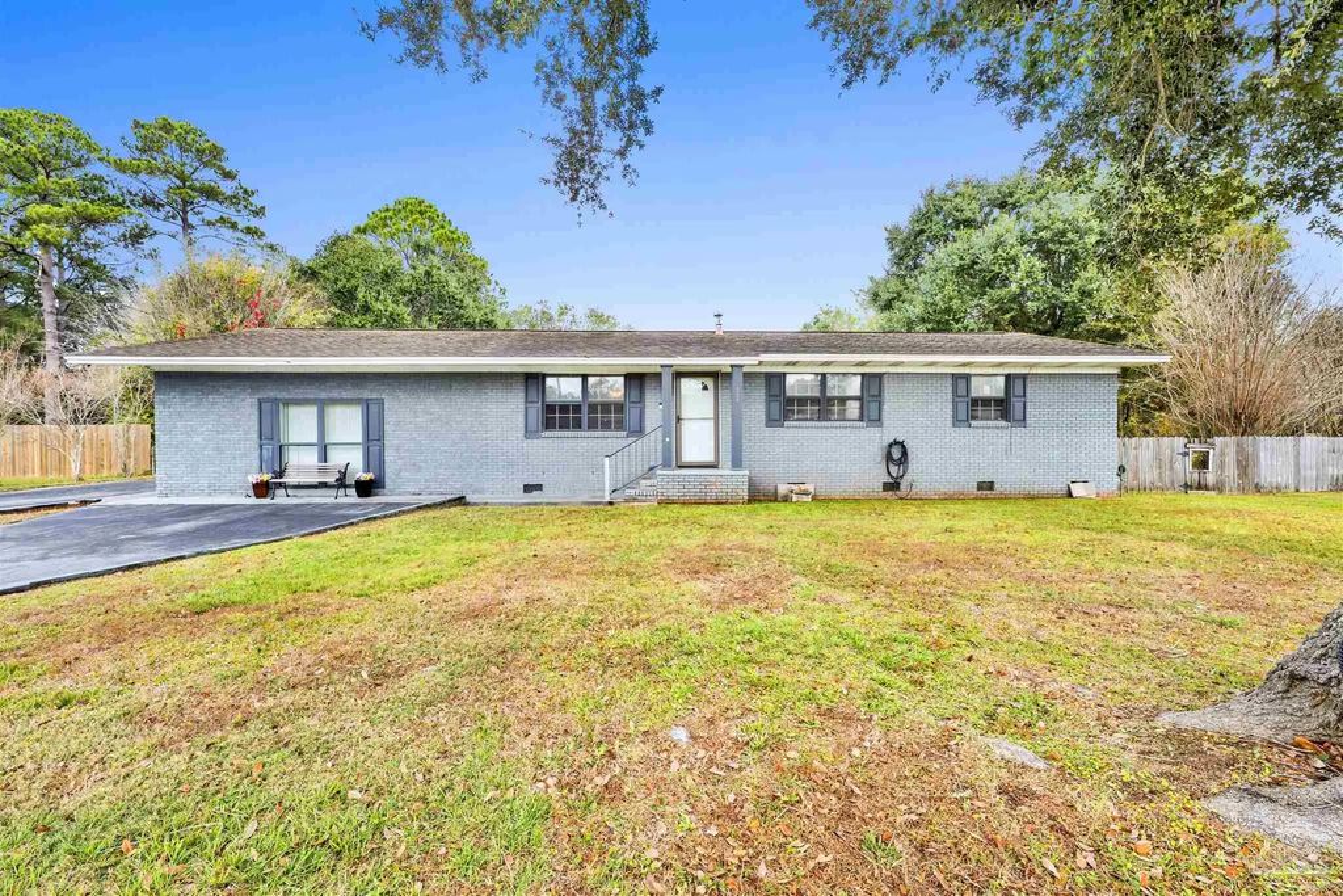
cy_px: 448
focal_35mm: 14
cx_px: 672
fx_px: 522
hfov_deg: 104.2
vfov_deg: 81.2
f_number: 11
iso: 500
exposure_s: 1/160
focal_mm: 14
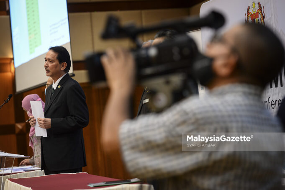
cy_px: 95
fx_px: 871
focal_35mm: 110
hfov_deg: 18.6
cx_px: 142
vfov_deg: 12.5
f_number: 4.5
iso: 1250
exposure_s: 1/125
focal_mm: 110
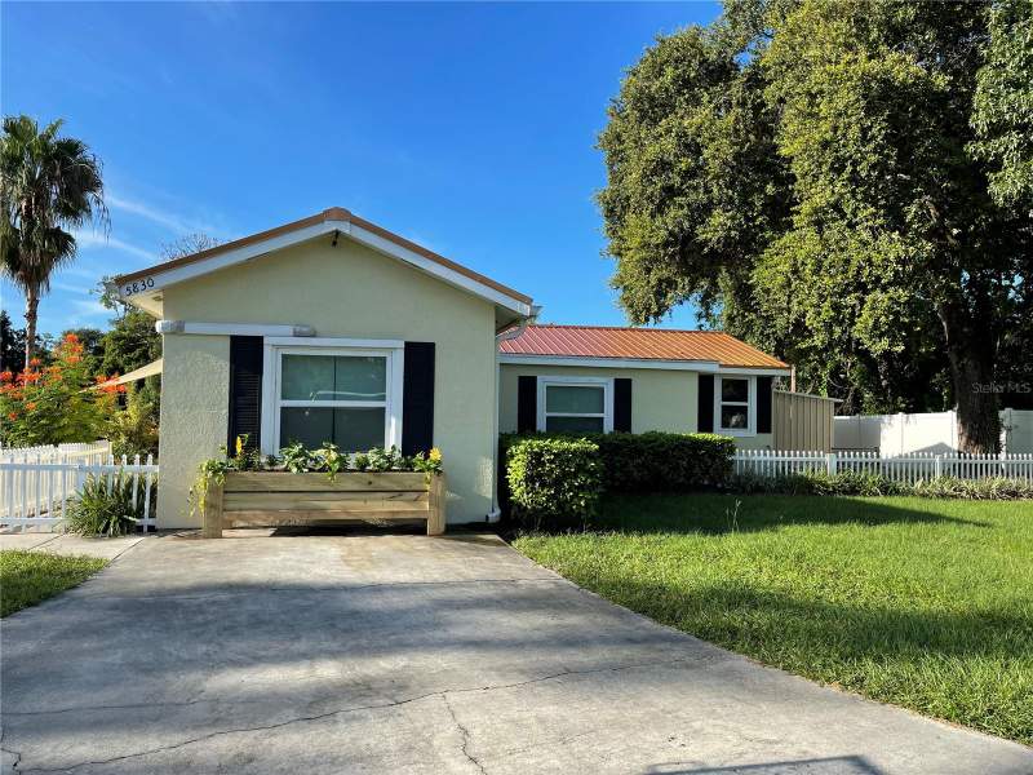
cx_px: 516
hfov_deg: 69.4
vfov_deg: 54.9
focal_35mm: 25
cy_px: 388
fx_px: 746
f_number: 1.6
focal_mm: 5.1
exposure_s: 1/1689
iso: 32
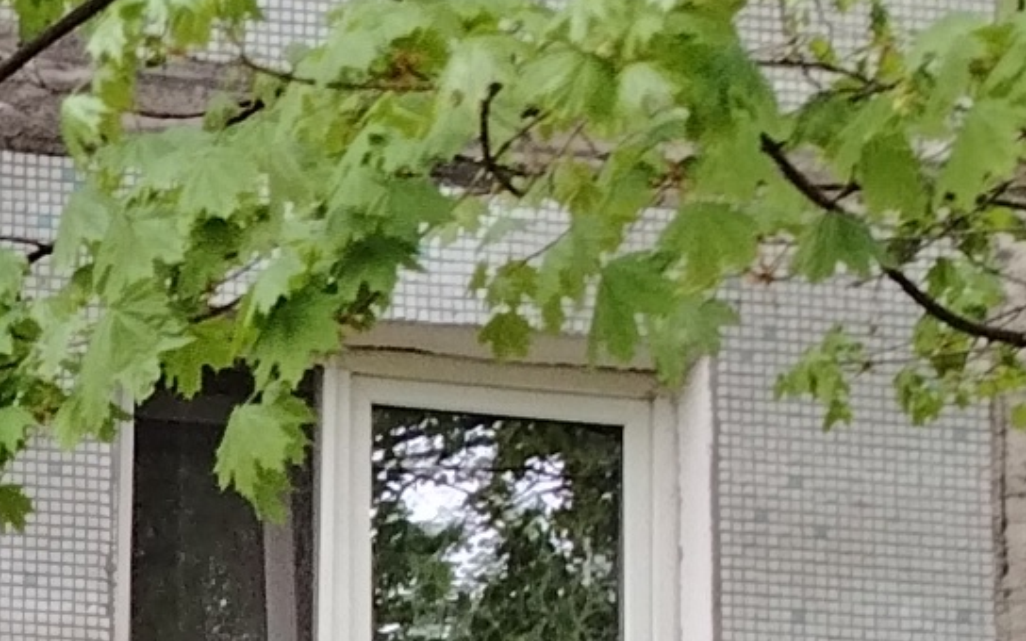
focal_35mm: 187
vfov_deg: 6.2
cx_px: -981
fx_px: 5229
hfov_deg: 10.4
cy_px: 2176
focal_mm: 5.25
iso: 236
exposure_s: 1/100
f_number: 1.75
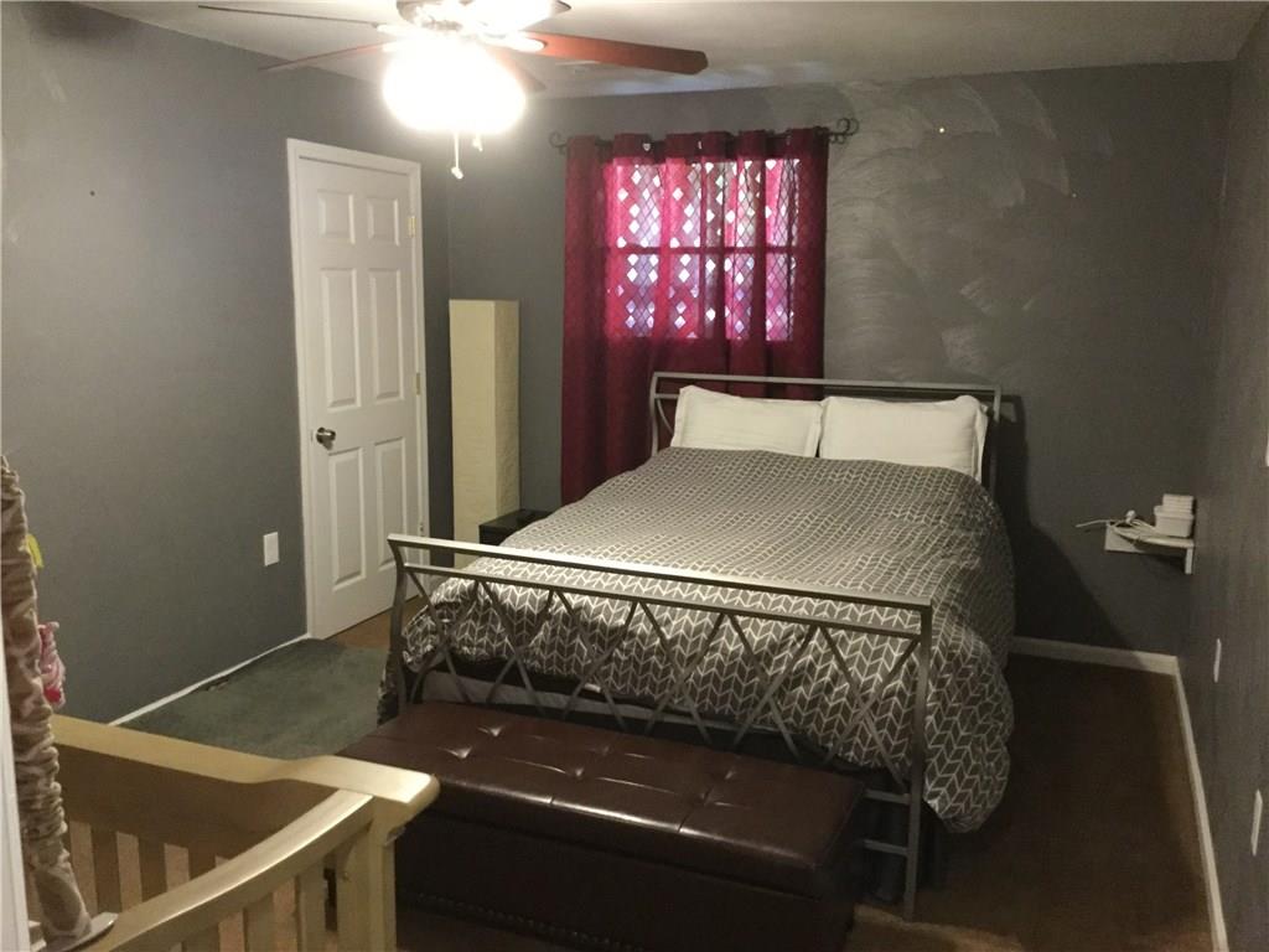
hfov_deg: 58.4
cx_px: 634
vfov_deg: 45.4
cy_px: 476
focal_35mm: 31
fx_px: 1136
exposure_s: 1/15
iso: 250
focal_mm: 3.3
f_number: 2.4
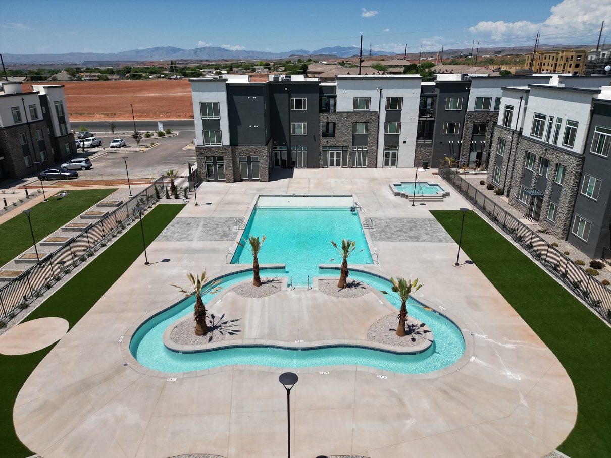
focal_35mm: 24
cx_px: 306
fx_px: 424
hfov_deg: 71.6
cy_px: 229
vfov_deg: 56.8
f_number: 1.7
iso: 100
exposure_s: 1/4000
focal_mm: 6.72
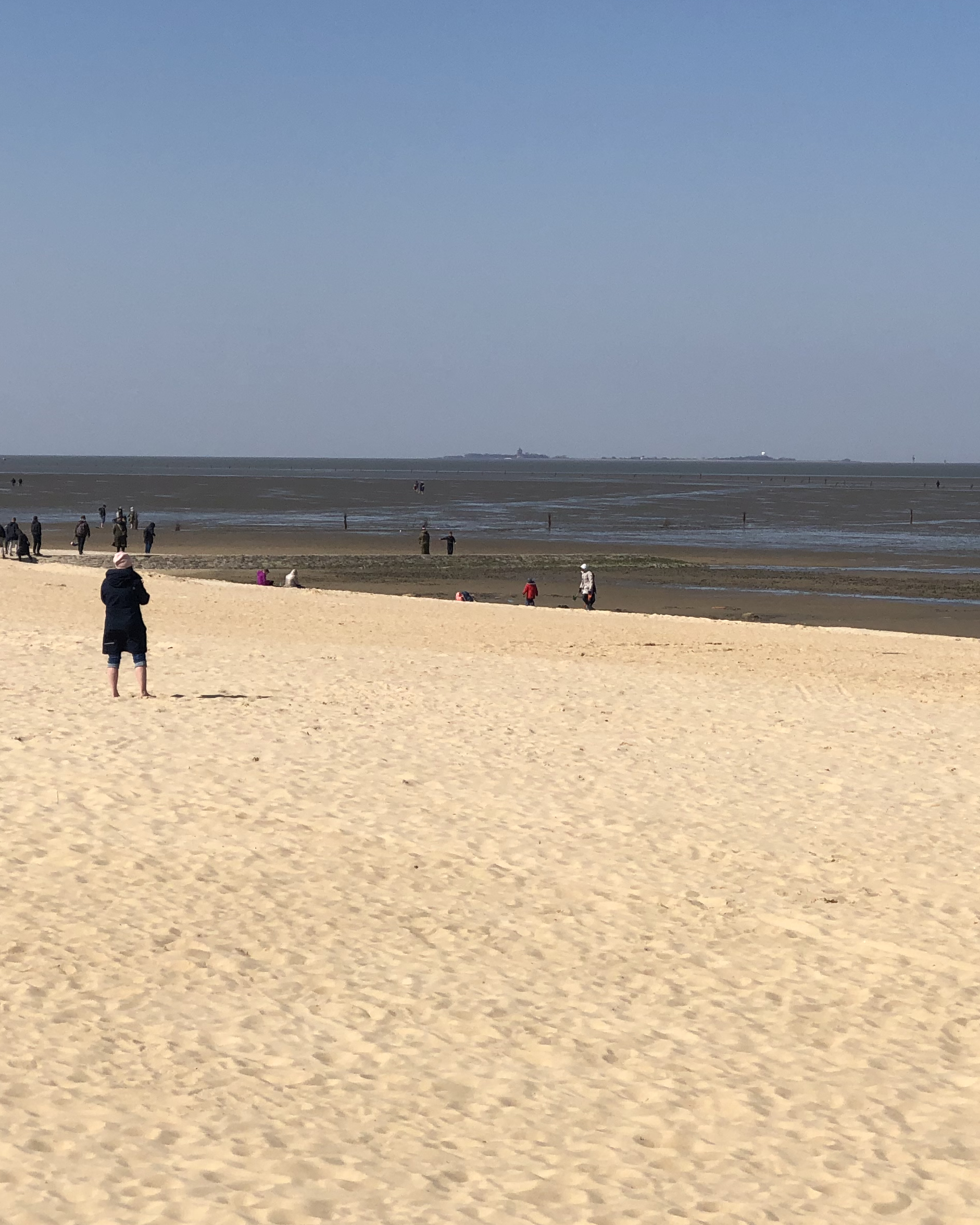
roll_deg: -0.3
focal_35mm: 87
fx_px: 3154
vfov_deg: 21.9
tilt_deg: +0.2
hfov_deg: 17.6
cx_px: 723
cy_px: 464
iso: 16
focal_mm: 6
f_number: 2.4
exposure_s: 1/2315
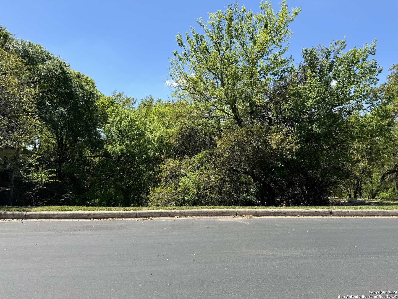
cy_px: 150
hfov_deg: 71.6
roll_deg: -0.1
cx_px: 199
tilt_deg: +2.0
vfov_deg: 56.8
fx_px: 276
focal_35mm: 24
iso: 80
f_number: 1.78
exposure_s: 1/2710
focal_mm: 6.86
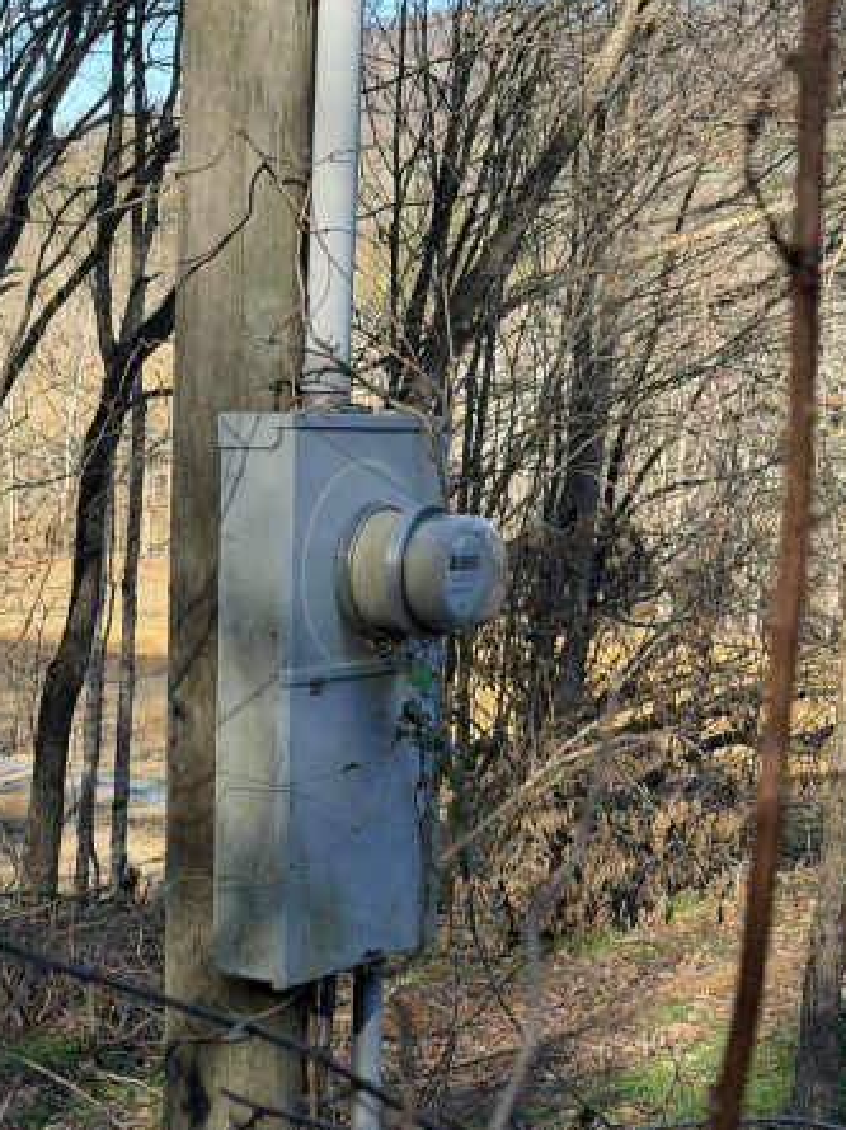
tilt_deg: -5.6
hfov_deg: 20.4
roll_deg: +0.5
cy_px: 552
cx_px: 295
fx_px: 2350
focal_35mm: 72
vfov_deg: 27.1
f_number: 1.78
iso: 64
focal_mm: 6.76
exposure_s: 1/1185
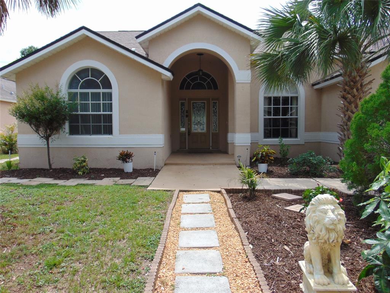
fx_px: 282
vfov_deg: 54.9
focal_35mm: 25
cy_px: 146
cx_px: 195
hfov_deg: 69.4
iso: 80
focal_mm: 4.5
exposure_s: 1/800
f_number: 3
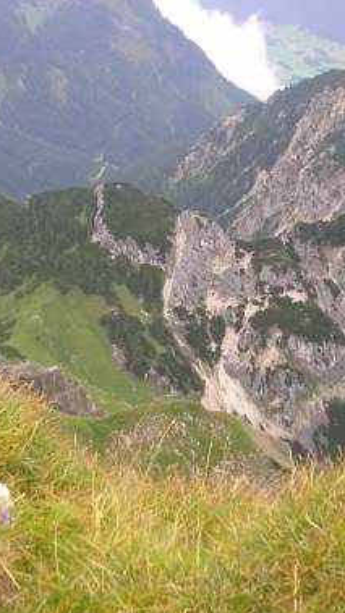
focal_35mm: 56
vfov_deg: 37.2
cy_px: 309
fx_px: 911
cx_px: 164
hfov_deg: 21.4
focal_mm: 5.8
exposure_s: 1/120
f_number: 2.9
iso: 50
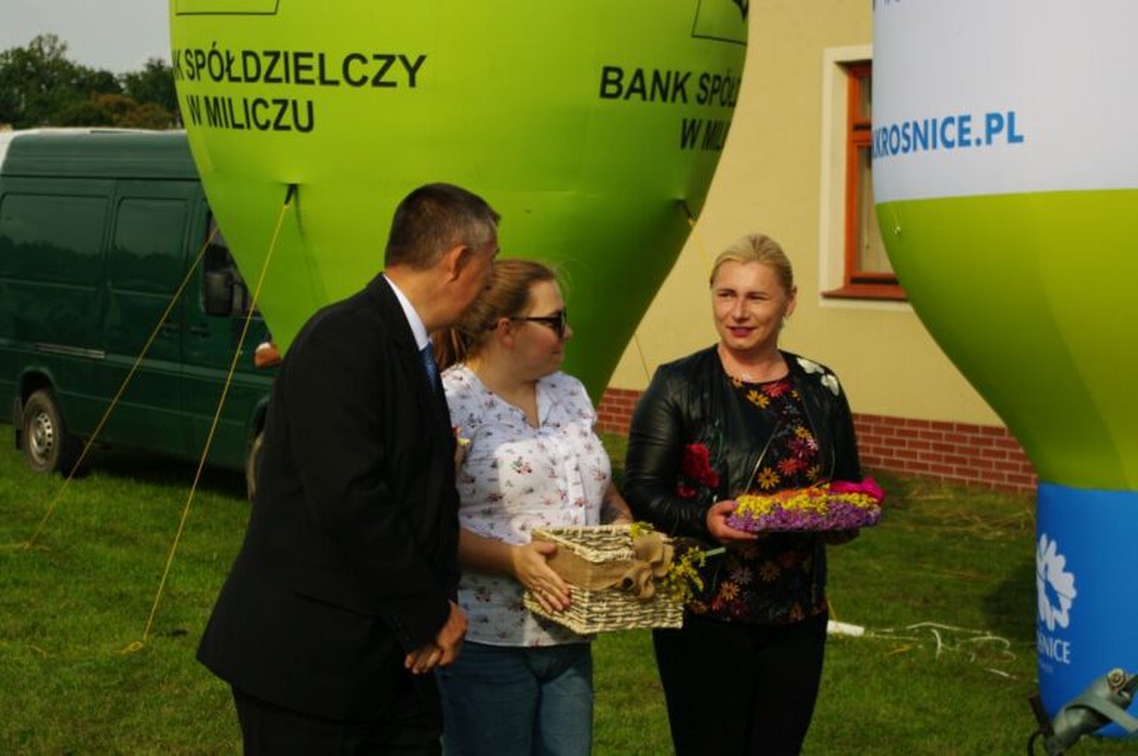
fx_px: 2605
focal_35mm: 82
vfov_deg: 16.5
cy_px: 378
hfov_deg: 24.6
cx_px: 569
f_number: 5.6
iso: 280
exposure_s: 1/1000
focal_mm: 55
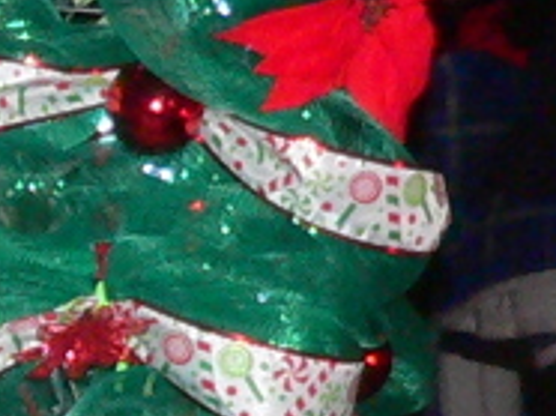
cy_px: 326
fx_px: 6320
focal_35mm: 394
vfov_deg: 3.8
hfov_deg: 4.9
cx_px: -670
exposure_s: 1/60
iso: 400
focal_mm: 10.1
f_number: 2.8
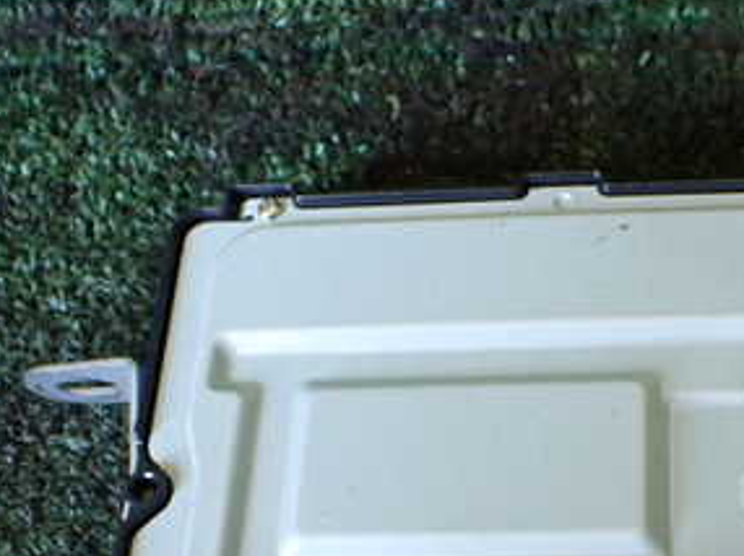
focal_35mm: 63
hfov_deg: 30.1
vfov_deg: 22.7
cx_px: 580
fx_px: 1353
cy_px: 488
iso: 800
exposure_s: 1/125
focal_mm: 5.4
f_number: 2.3
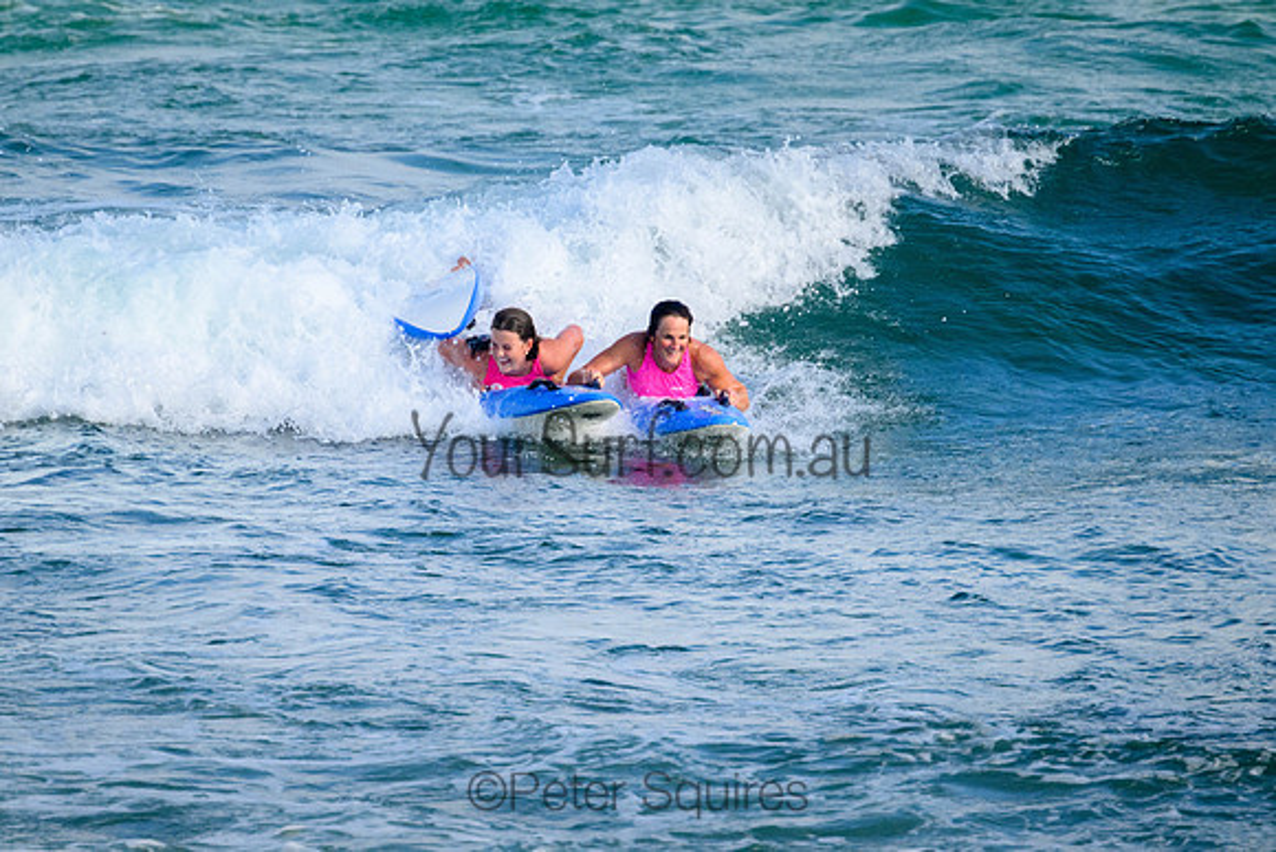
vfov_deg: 1.7
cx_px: 638
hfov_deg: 2.6
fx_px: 28361
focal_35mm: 800
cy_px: 426
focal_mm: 800
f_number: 11
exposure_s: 1/2000
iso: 1800
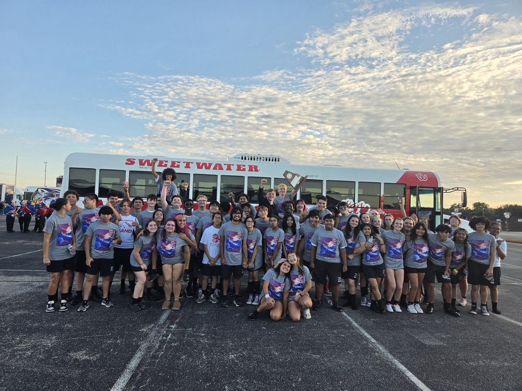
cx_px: 261
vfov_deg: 58.9
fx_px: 347
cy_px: 196
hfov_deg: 73.9
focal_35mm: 23
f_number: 1.8
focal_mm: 5.4
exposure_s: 1/1422
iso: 80
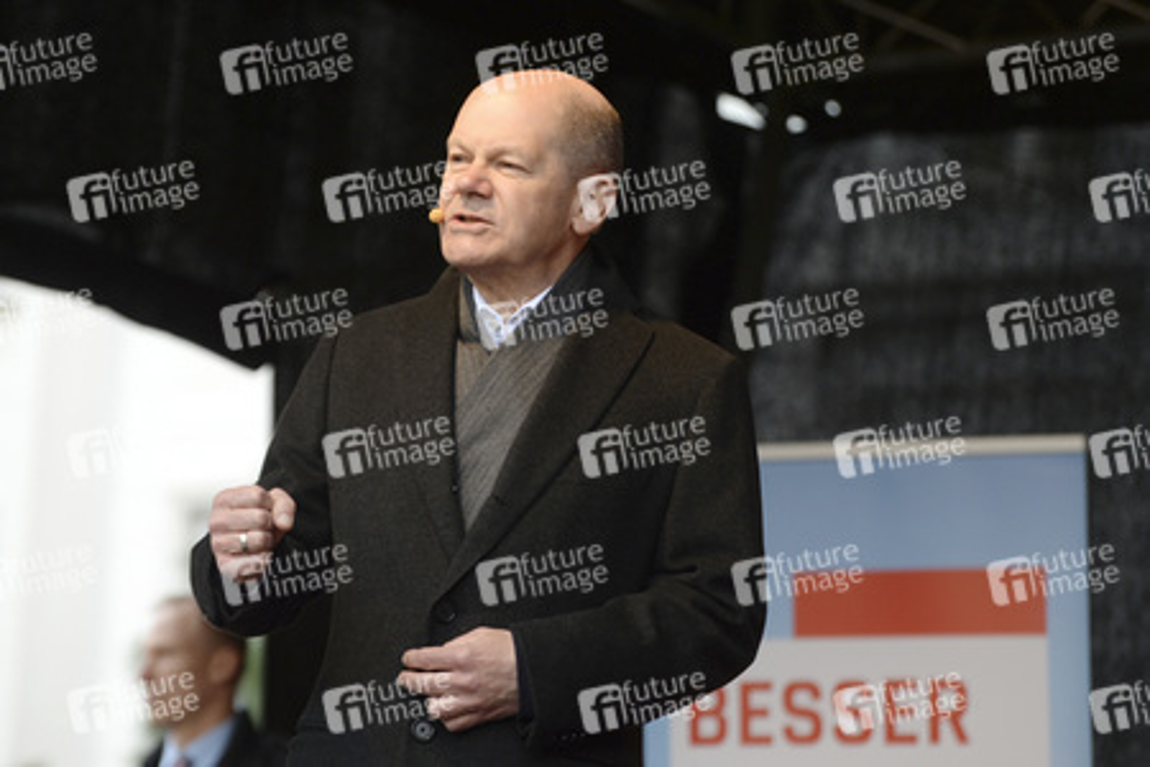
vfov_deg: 8.1
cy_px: 384
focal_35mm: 170
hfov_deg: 12.1
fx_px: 5430
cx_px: 575
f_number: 5.6
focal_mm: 170
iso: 800
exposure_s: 1/500
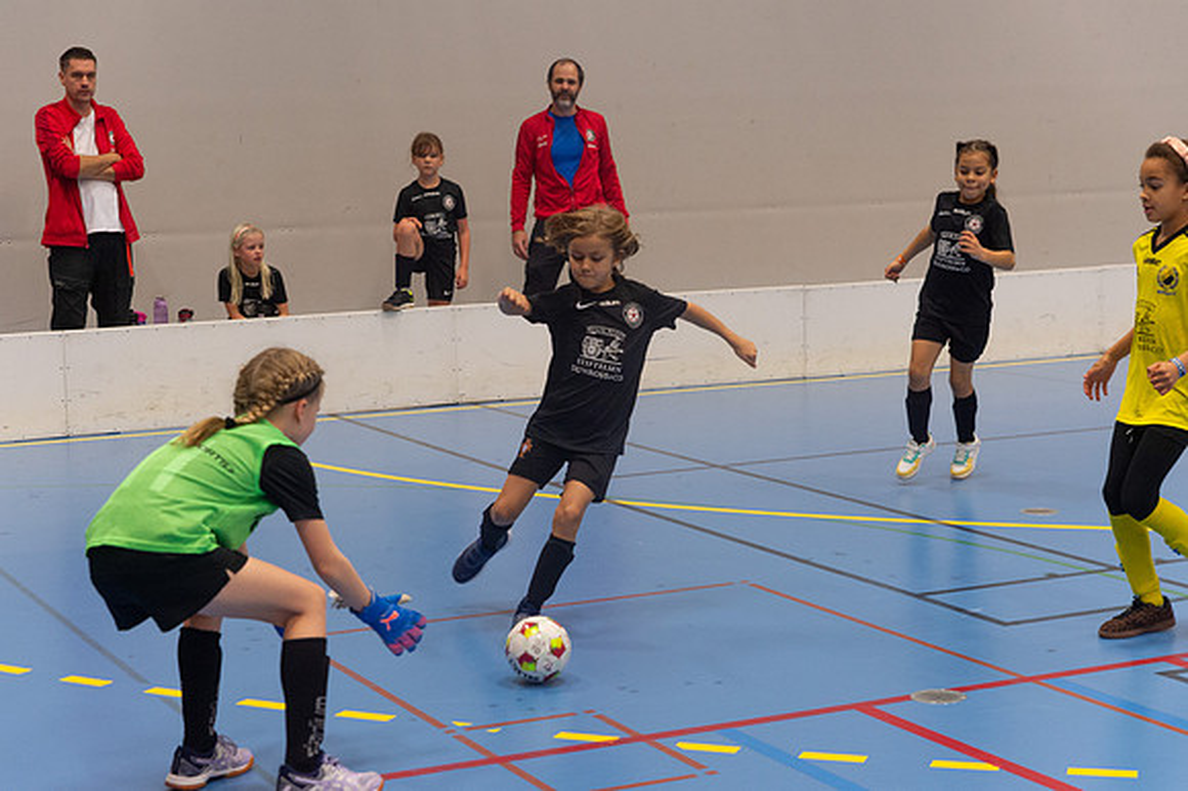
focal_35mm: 73
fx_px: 2393
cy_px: 396
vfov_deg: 18.8
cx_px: 594
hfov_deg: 27.9
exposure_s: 1/400
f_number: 3.5
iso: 2500
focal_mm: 70
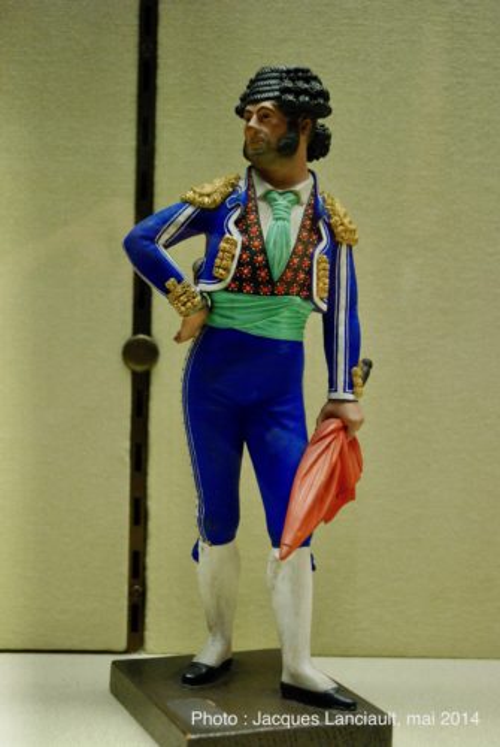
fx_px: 1246
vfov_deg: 33.4
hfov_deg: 22.7
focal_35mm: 60
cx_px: 250
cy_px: 374
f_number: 4.5
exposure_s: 1/40
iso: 1600
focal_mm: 40
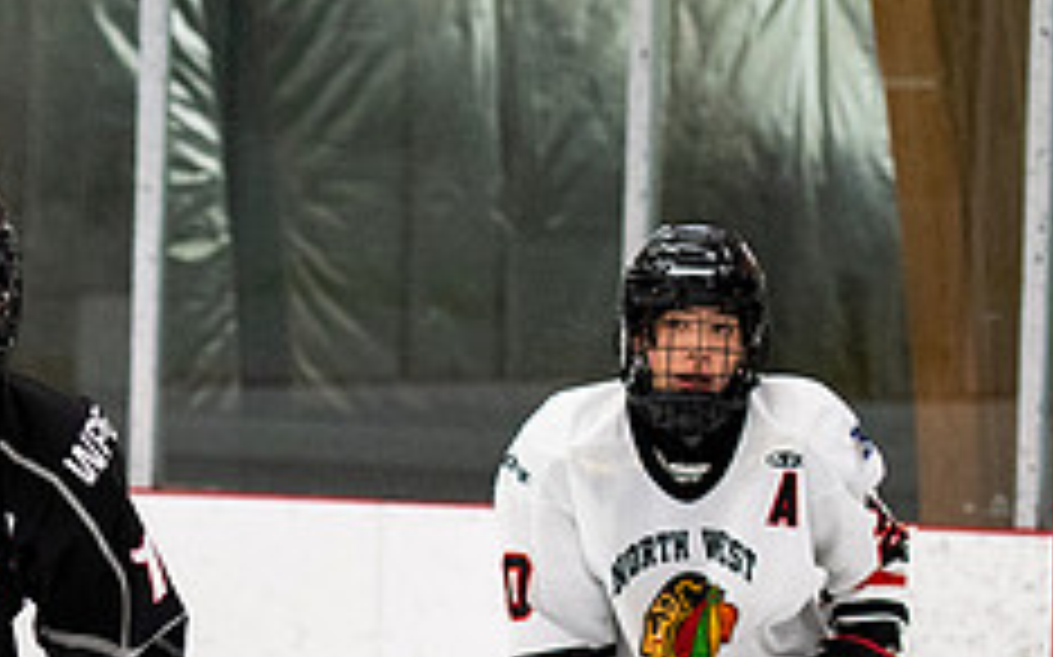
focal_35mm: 462
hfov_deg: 4.5
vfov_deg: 2.8
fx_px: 13252
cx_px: -167
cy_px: 669
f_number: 2.8
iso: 1800
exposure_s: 1/640
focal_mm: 92
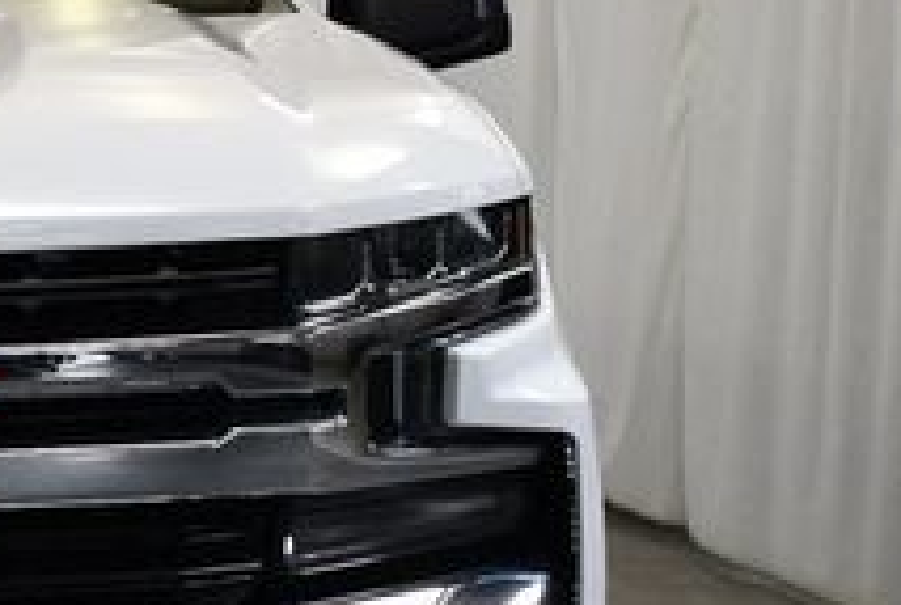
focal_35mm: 120
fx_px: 3010
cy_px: 377
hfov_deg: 16.0
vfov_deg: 11.5
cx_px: -330
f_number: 3.8
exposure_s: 1/200
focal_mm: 20
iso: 800
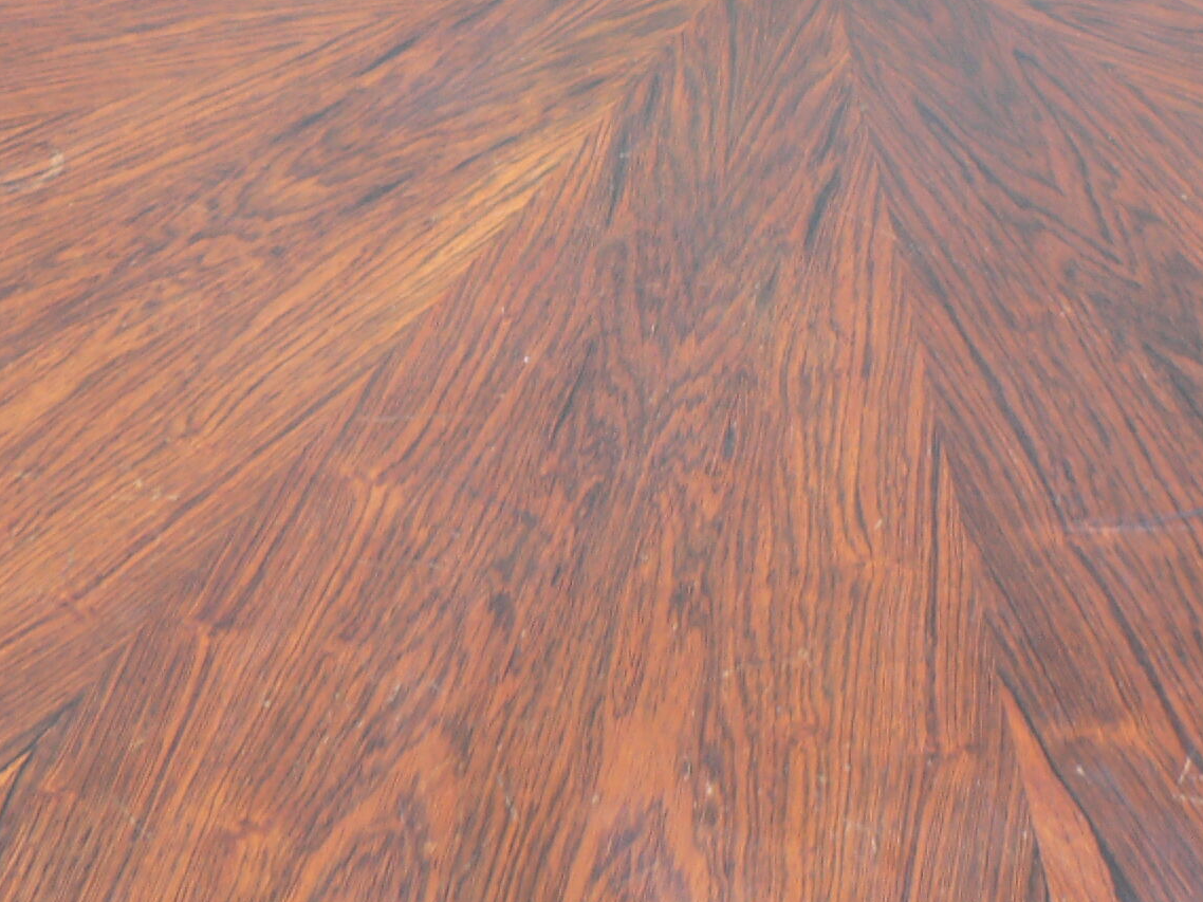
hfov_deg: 24.0
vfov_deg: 18.1
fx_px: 2814
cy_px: 263
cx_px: 793
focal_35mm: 81
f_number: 2.8
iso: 80
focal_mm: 6
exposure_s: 1/30
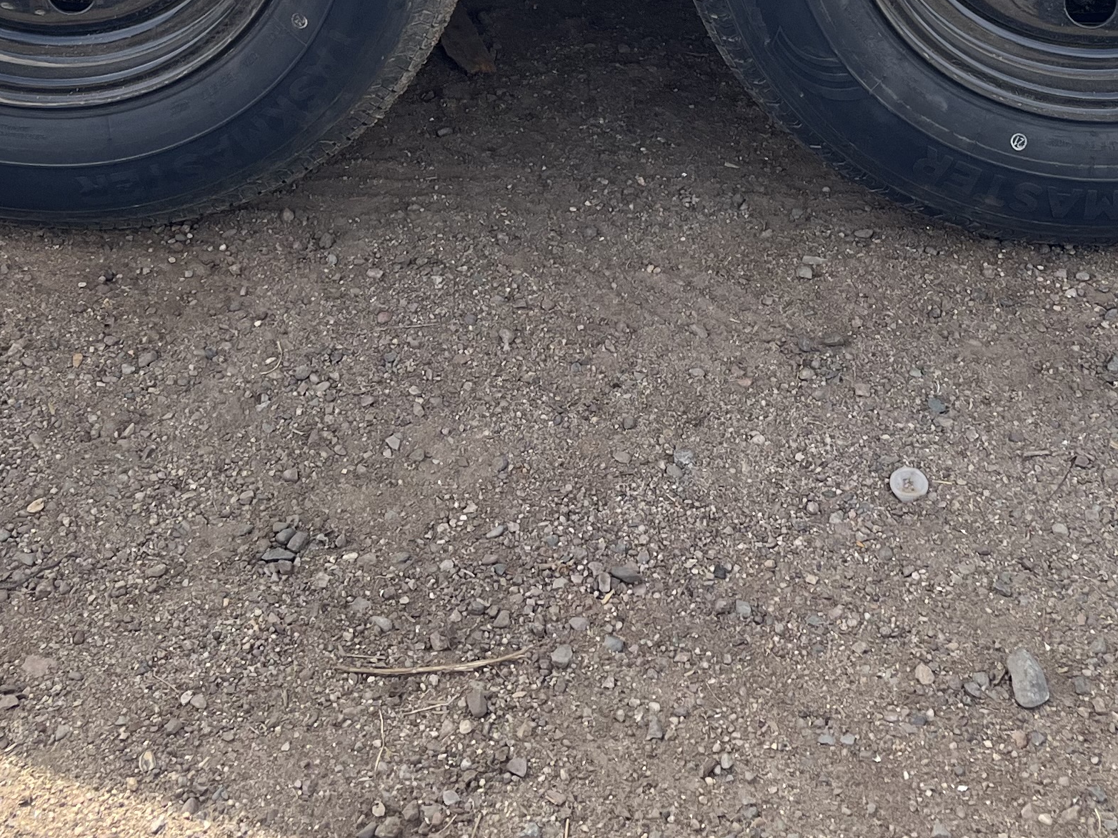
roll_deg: +0.4
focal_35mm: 67
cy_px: -124
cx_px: 650
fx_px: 2163
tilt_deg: -26.3
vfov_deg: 20.7
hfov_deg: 28.9
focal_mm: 5.1
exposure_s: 1/1075
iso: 50
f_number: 1.6
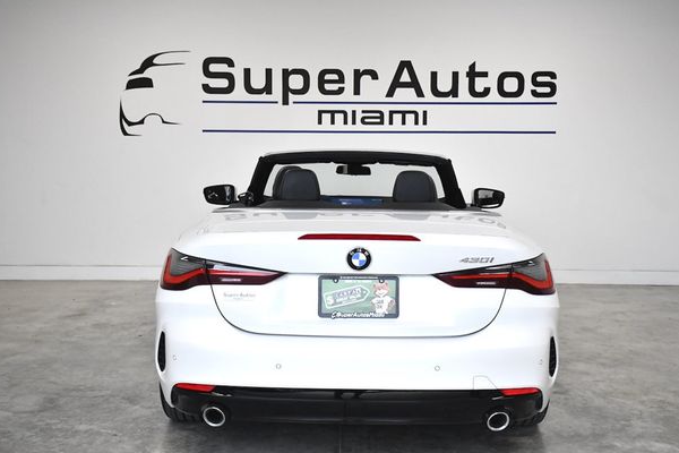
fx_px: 905
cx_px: 352
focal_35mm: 48
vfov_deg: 28.1
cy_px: 233
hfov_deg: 41.1
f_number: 4.5
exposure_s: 1/2000
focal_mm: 30
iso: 2500
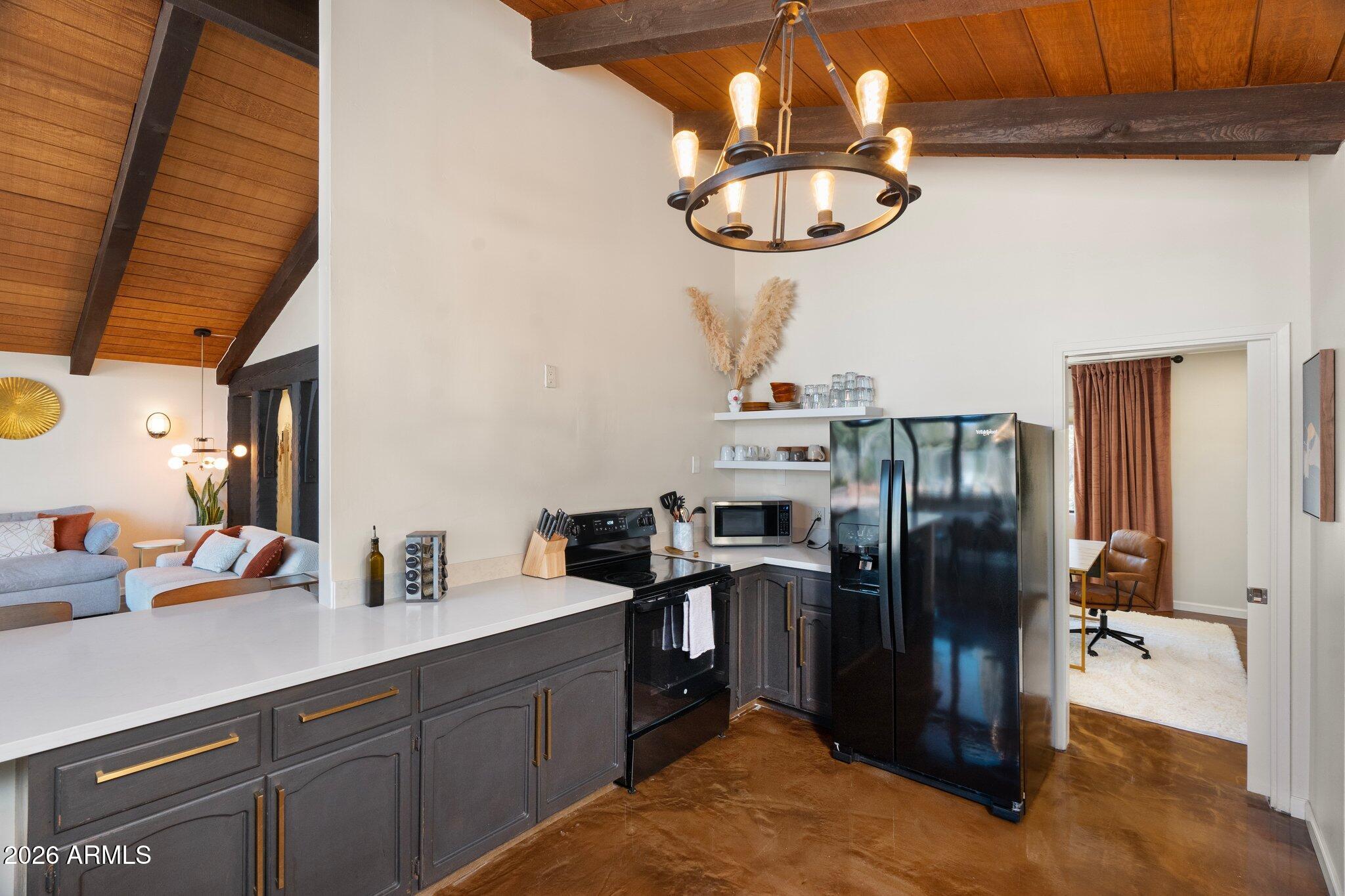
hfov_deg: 96.7
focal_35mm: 16
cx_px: 672
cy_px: 448
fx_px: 598
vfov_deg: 73.7
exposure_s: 1/3
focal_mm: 16
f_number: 8
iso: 1600
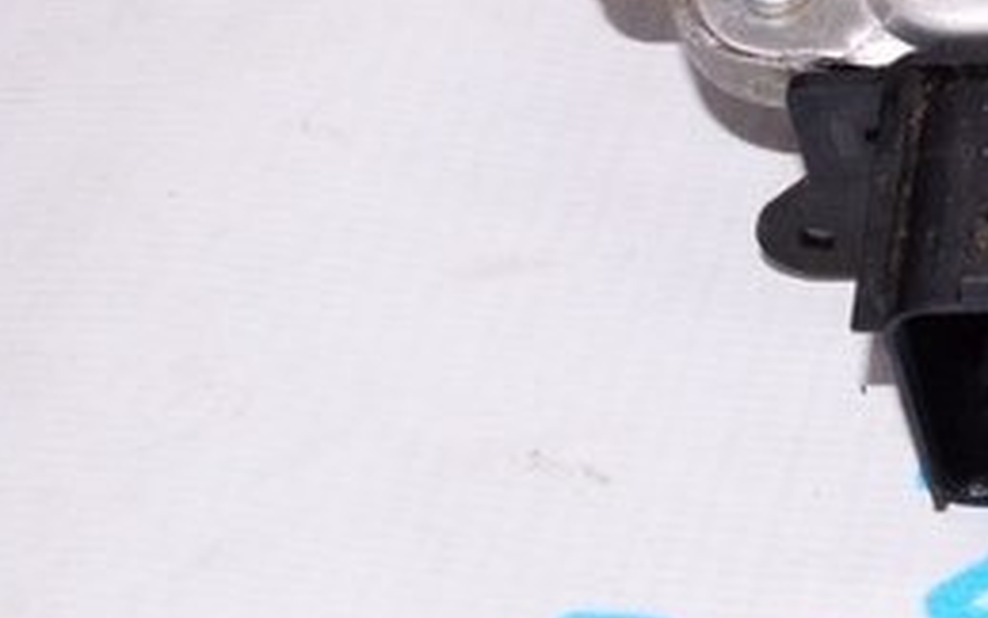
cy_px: -422
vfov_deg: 7.8
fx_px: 4390
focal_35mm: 163
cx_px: 1785
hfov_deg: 11.8
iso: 1600
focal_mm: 27
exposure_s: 1/200
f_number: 8
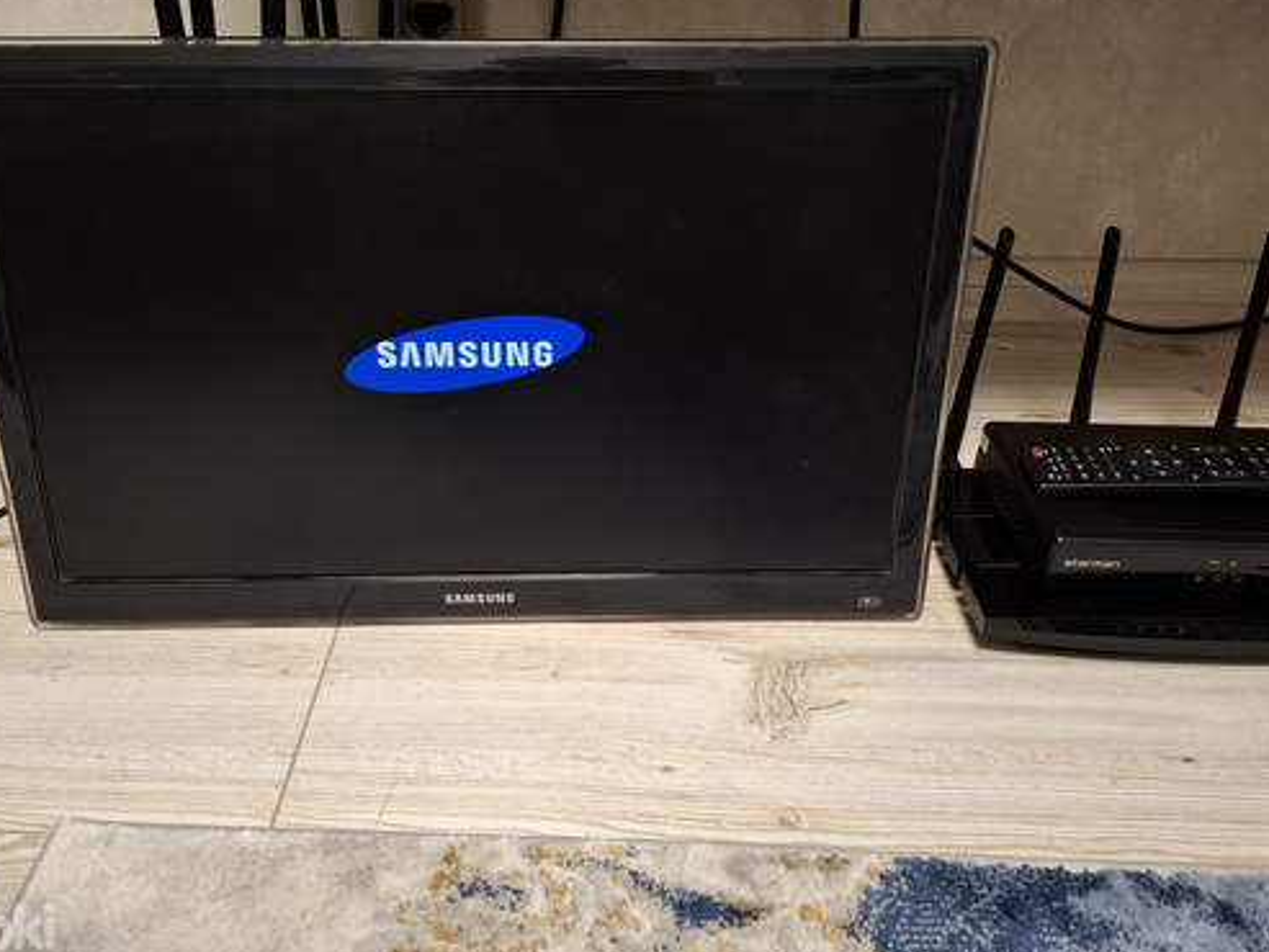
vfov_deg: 49.7
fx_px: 1027
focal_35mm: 28
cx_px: 571
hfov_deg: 63.3
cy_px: 437
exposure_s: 1/50
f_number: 1.8
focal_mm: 5.54
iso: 250
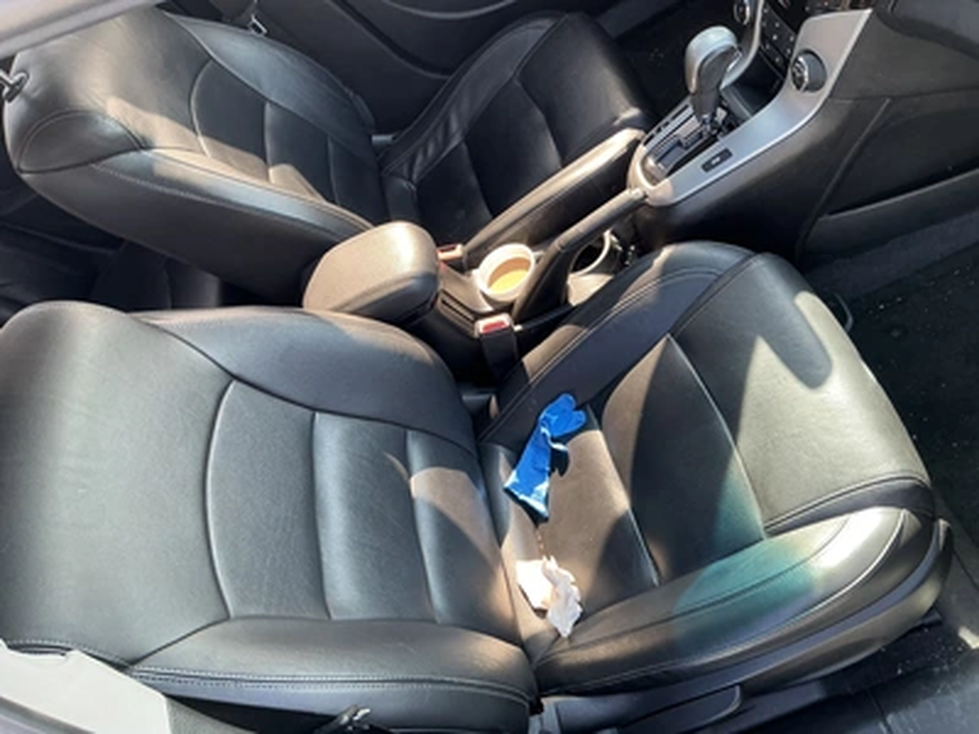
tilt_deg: -47.0
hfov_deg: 63.4
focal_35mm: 28
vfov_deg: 49.7
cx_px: 490
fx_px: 792
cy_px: 367
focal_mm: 3
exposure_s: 1/122
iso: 64
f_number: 1.8
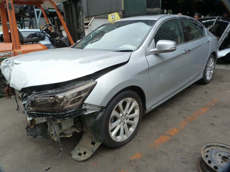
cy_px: 86
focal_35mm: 25
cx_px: 115
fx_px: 166
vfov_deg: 54.9
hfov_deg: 69.4
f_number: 4
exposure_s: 1/160
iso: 125
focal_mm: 4.5
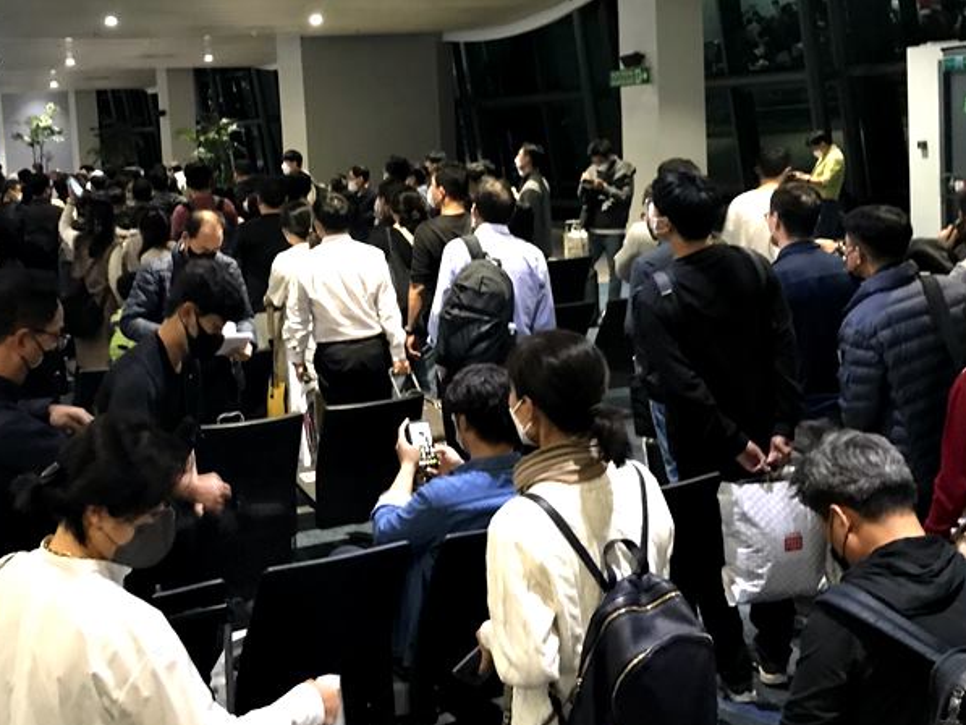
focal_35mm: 48
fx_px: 1340
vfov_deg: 30.1
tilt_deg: -5.3
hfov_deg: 39.4
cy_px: 257
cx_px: 367
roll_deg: +2.4
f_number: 1.8
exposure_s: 1/7
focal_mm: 3.99
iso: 100
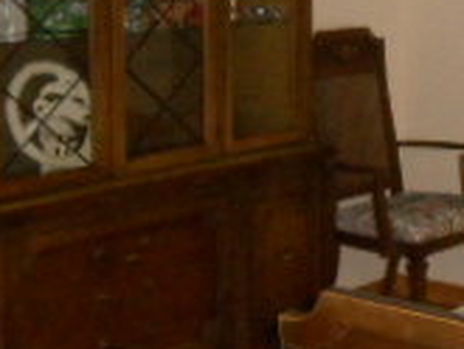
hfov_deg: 18.0
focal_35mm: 101
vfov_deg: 14.6
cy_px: 96
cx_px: 621
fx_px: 1355
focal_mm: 4.7
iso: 560
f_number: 3.4
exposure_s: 1/25
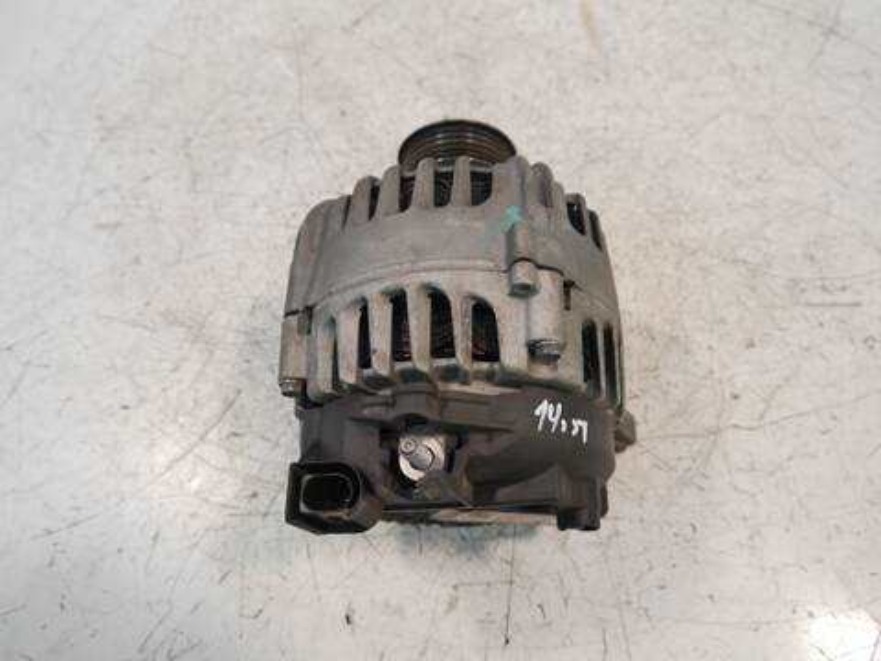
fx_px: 713
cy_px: 330
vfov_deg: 49.7
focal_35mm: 28
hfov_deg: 63.4
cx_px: 440
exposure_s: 1/125
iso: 640
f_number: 3.5
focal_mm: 14
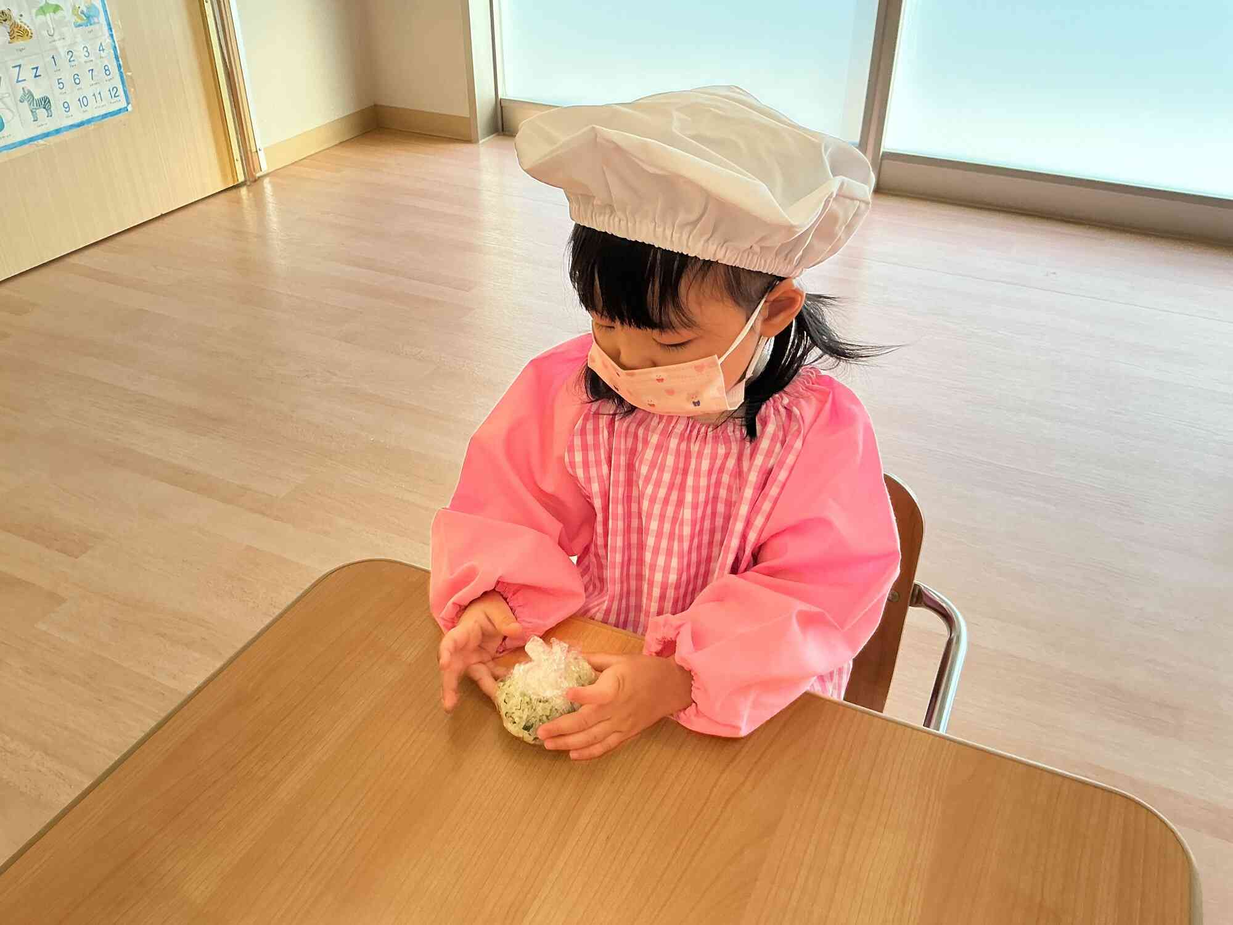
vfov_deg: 48.2
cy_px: 462
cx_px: 616
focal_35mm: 29
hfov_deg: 61.7
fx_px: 1033
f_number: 1.8
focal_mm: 3
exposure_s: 1/199
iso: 25
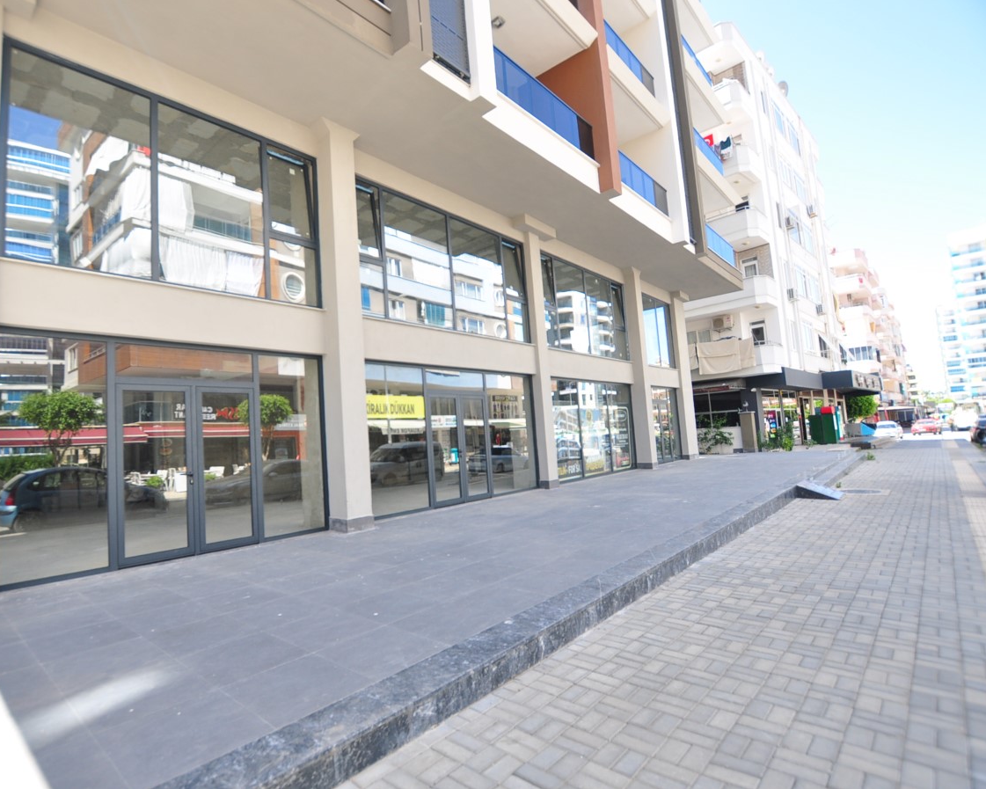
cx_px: 408
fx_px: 496
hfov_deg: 88.8
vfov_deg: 77.0
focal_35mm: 17
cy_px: 394
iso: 200
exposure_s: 1/250
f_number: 4
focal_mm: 10
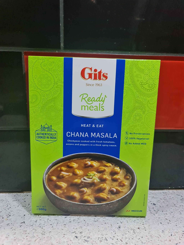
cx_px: 92
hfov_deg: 54.9
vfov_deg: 69.4
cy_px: 122
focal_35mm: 25
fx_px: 177
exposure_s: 1/50
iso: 250
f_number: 1.8
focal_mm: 7
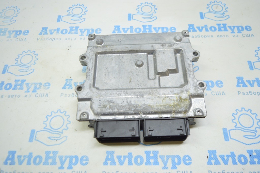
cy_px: 86
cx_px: 130
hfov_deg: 62.0
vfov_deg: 43.5
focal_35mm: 30
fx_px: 216
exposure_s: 1/40
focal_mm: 20
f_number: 3.5
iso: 400
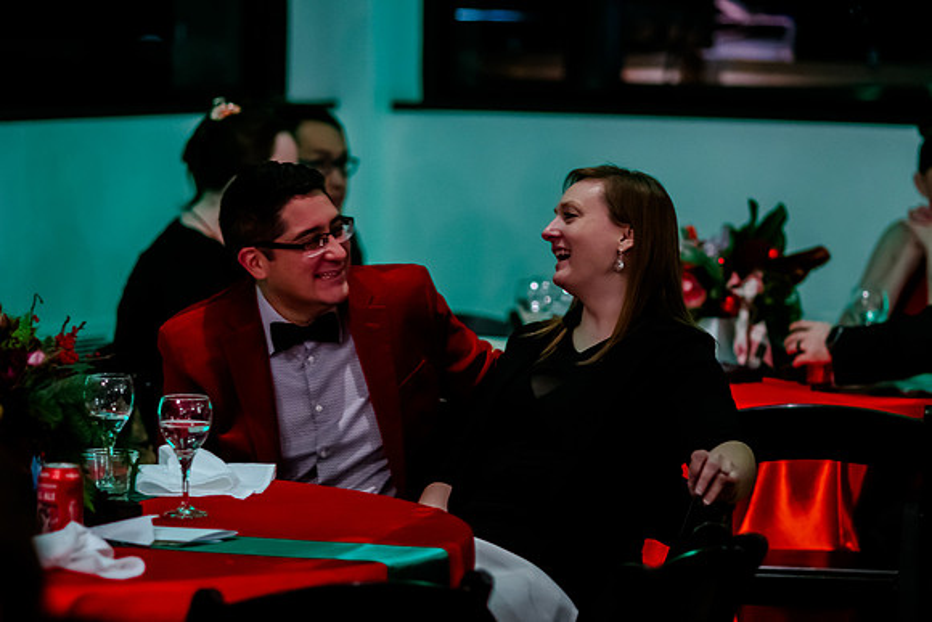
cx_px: 481
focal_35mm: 167
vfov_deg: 8.2
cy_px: 312
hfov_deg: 12.3
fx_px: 4313
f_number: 2
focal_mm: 105
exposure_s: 1/200
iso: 2500
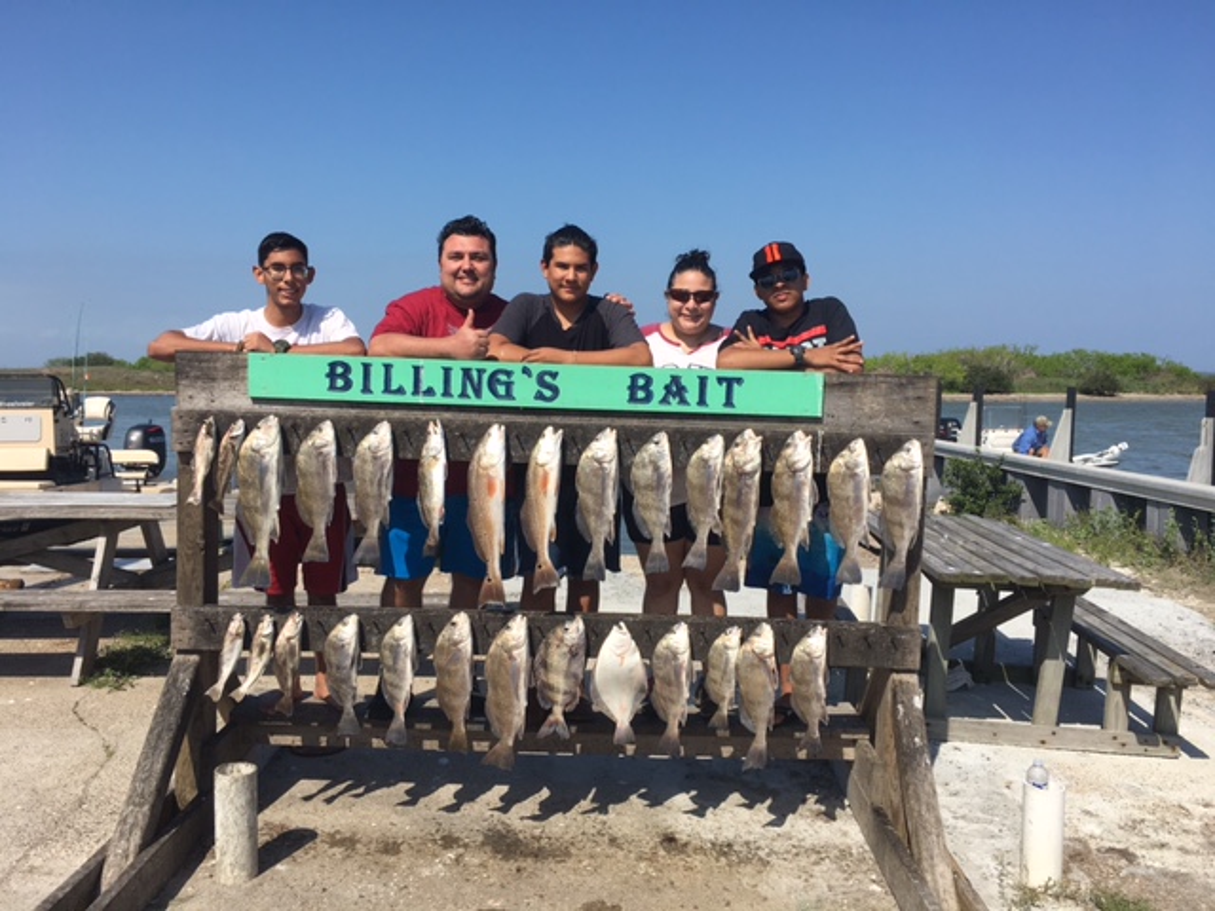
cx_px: 608
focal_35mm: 29
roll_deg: +0.4
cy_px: 456
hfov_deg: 61.7
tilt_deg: -2.2
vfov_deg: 48.2
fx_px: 1018
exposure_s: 1/2198
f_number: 2.2
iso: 25
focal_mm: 4.15
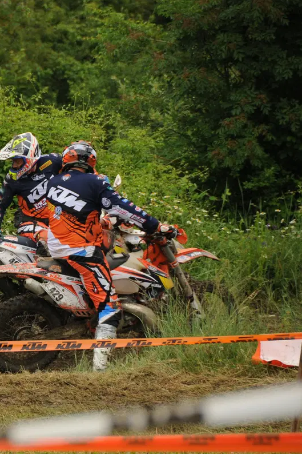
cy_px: 227
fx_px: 5702
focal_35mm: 453
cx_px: -29
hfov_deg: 3.0
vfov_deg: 4.6
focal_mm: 200
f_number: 5.6
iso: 400
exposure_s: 1/800
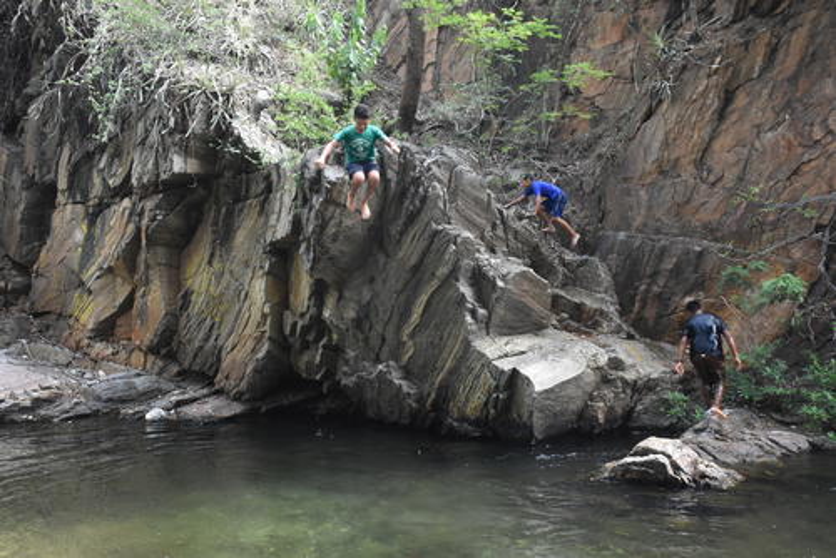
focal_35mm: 36
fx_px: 836
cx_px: 418
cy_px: 279
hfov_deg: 53.1
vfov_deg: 36.9
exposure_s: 1/320
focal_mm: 24
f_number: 8
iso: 2000
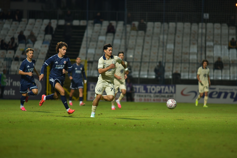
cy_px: 79
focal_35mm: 300
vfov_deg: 4.6
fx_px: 1975
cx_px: 118
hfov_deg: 6.9
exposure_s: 1/1000
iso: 1000
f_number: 4
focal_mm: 300
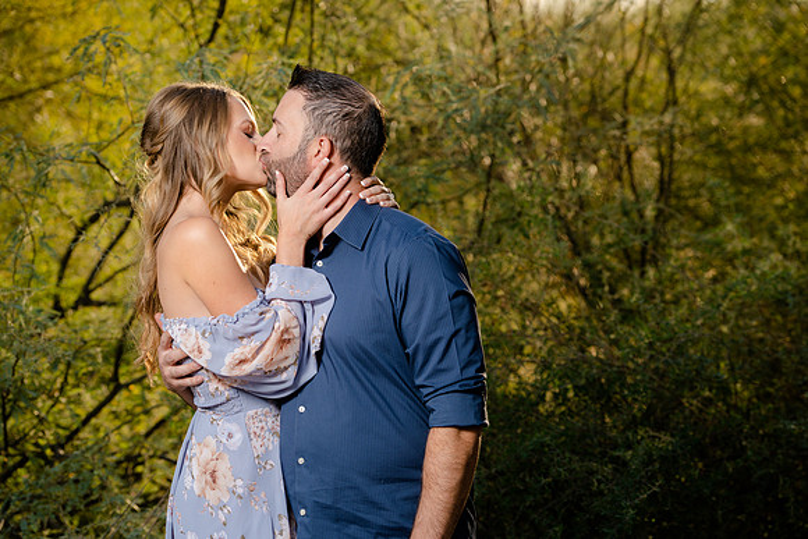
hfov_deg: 15.2
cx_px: 404
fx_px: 3031
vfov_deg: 10.2
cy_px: 270
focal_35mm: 135
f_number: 5
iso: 100
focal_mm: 135
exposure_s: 1/250
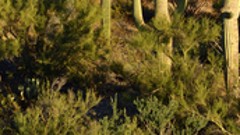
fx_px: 1522
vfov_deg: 5.1
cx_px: 78
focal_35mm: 239
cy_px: -55
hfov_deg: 9.0
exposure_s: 1/80
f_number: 16
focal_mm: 70
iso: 220
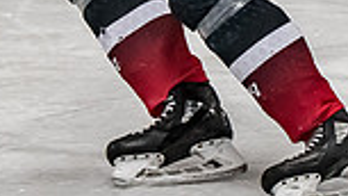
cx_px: 123
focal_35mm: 611
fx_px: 5637
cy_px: -207
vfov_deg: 2.0
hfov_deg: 3.5
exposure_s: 1/800
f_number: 3.5
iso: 1600
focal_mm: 82
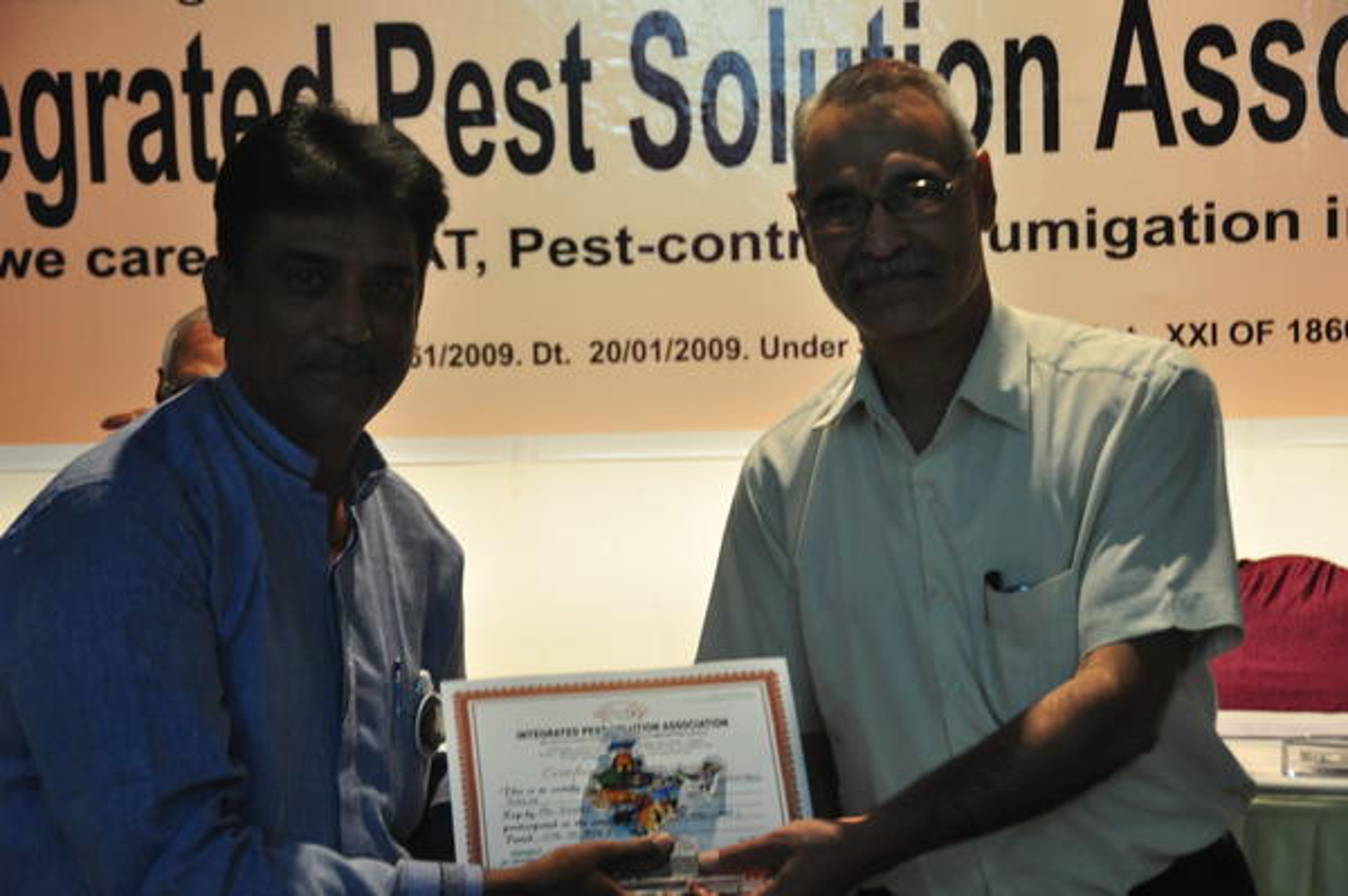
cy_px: 448
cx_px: 674
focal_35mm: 84
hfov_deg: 24.2
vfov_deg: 16.2
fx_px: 3143
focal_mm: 56
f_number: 5
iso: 800
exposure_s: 1/50
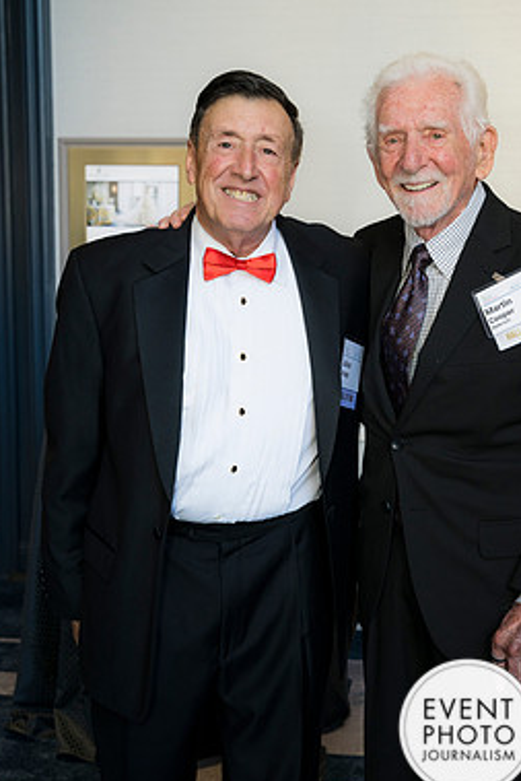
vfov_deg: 38.9
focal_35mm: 51
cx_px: 294
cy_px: 398
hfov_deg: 26.5
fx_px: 1106
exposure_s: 1/125
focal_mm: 43
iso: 800
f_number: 4
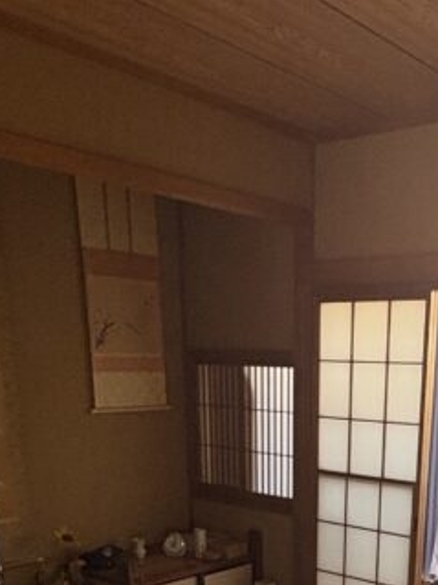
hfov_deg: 31.4
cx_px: 343
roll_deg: -1.3
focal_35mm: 45
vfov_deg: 36.7
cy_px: 616
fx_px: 760
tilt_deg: -17.7
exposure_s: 1/60
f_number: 2.2
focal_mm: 2.22
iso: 320
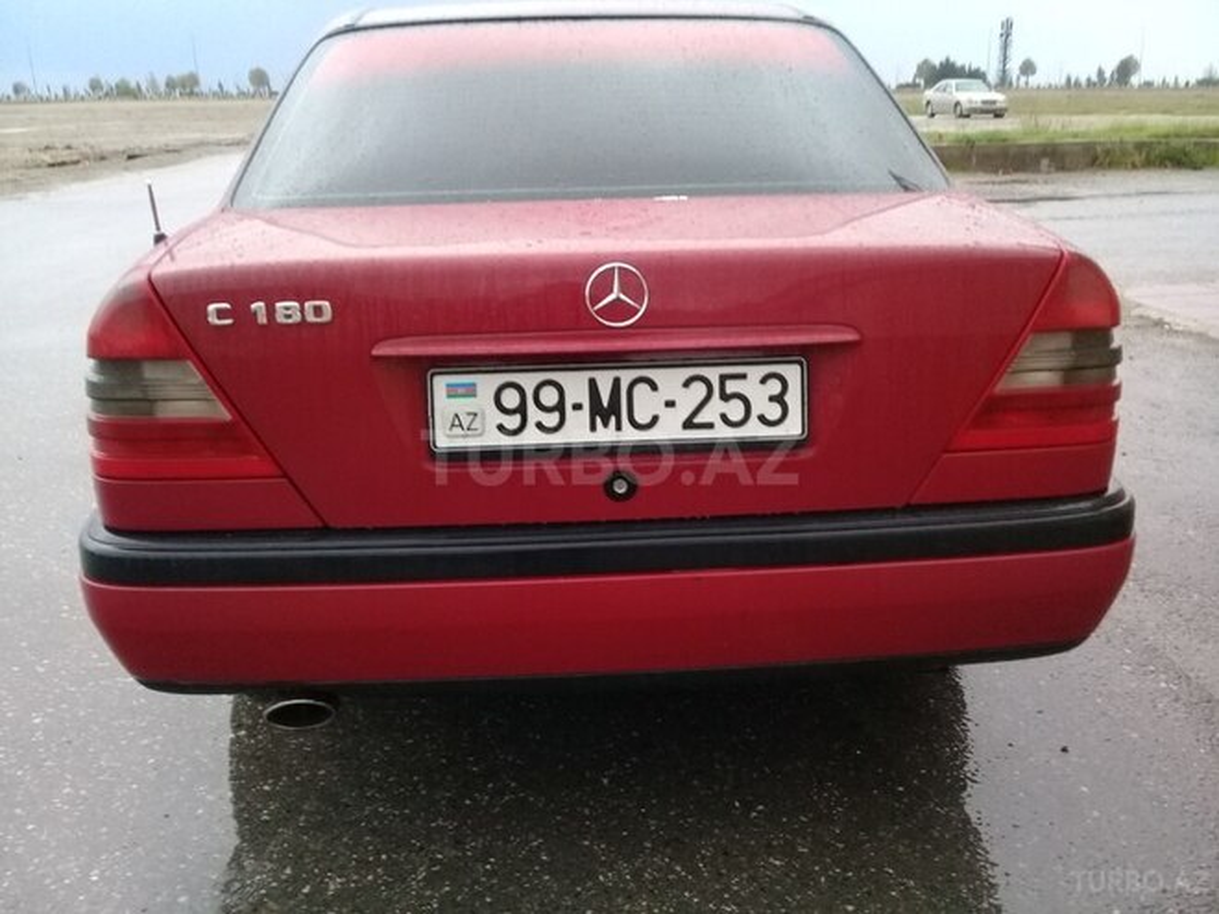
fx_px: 1092
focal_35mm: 31
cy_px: 457
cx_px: 610
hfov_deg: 58.4
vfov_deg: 45.4
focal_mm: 3.3
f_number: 2.2
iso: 160
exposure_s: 1/33
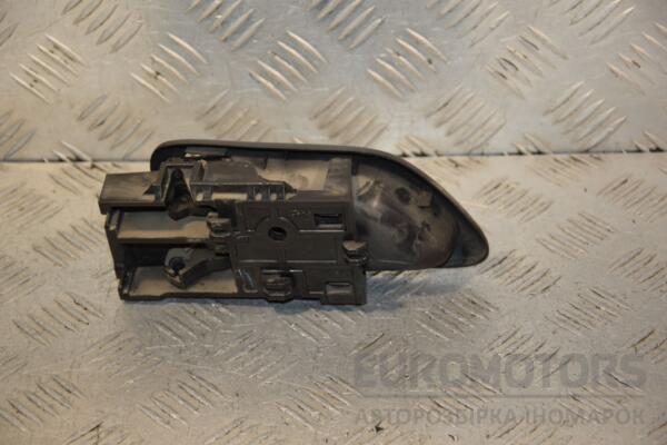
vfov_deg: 12.2
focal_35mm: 112
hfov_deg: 18.2
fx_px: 2084
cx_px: 334
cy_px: 222
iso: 800
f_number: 5.6
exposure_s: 1/200
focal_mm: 75
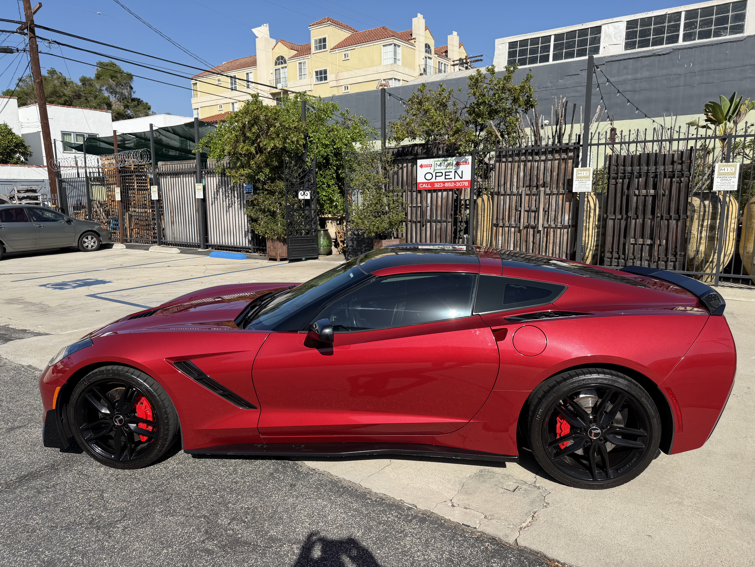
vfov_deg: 56.8
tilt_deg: -9.7
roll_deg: +0.1
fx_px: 523
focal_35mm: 24
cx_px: 378
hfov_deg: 71.6
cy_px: 284
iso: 80
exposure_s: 1/3759
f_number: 1.78
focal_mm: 6.76
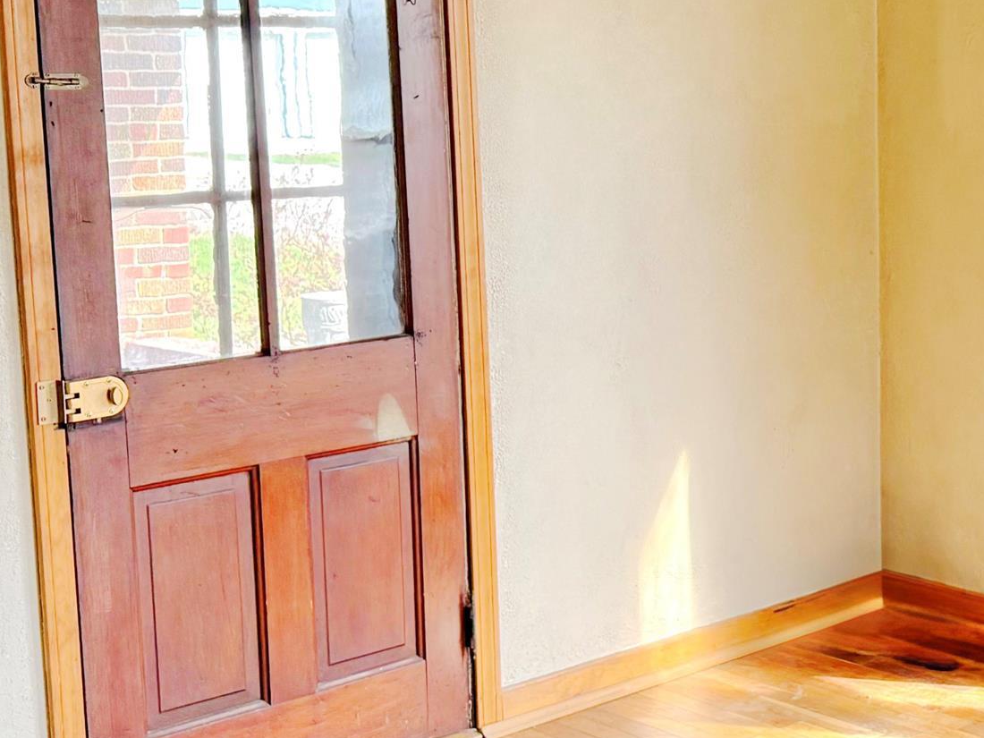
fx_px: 1905
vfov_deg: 21.9
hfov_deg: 26.9
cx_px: 1045
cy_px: 298
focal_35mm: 67
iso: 100
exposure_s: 1/379
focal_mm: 6.76
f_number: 1.78
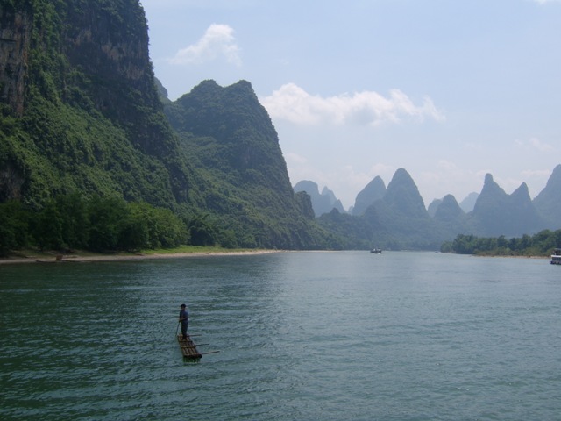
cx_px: 280
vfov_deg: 45.4
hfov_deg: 58.4
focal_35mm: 31
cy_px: 210
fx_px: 502
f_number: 6.7
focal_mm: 8.13
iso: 50
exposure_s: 1/324
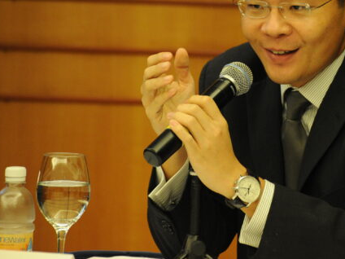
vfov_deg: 4.4
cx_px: 292
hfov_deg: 5.8
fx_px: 3379
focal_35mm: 339
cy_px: 84
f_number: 5.3
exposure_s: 1/160
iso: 6400
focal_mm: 195
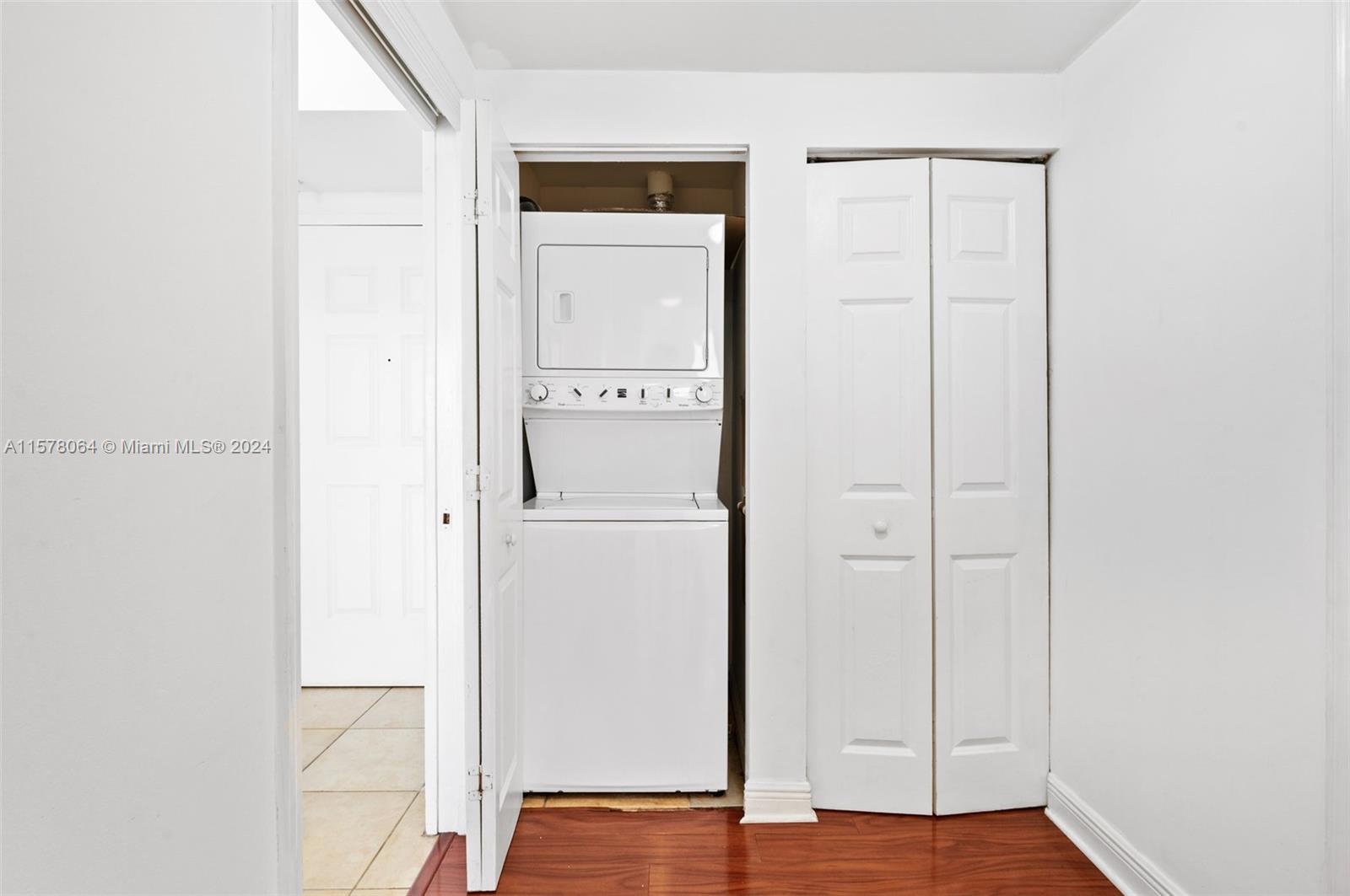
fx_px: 637
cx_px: 675
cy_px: 448
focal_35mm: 17
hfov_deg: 93.3
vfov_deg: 70.3
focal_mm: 17
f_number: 8
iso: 200
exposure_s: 1/2
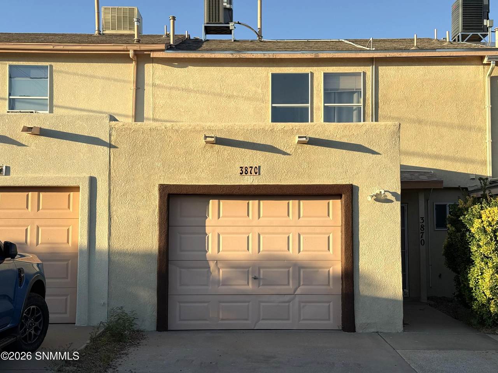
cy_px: 186
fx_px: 691
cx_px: 249
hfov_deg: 39.7
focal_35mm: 48
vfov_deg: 30.3
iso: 64
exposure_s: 1/2415
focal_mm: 6.76
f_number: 1.78
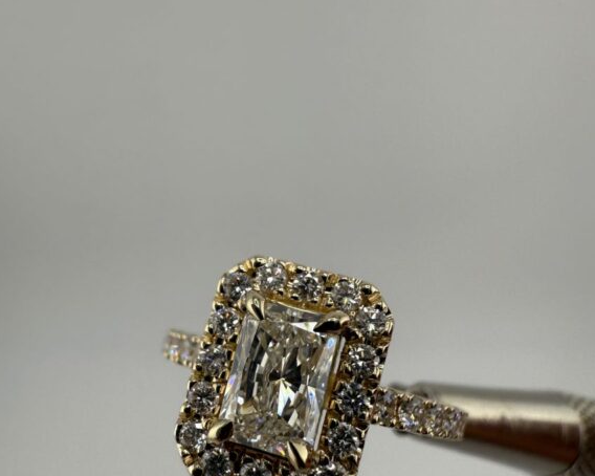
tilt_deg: -36.8
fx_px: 581
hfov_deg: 54.2
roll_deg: -3.6
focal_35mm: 33
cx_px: 310
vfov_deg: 43.3
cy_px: 350
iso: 40
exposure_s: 1/1976
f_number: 2.2
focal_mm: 2.22
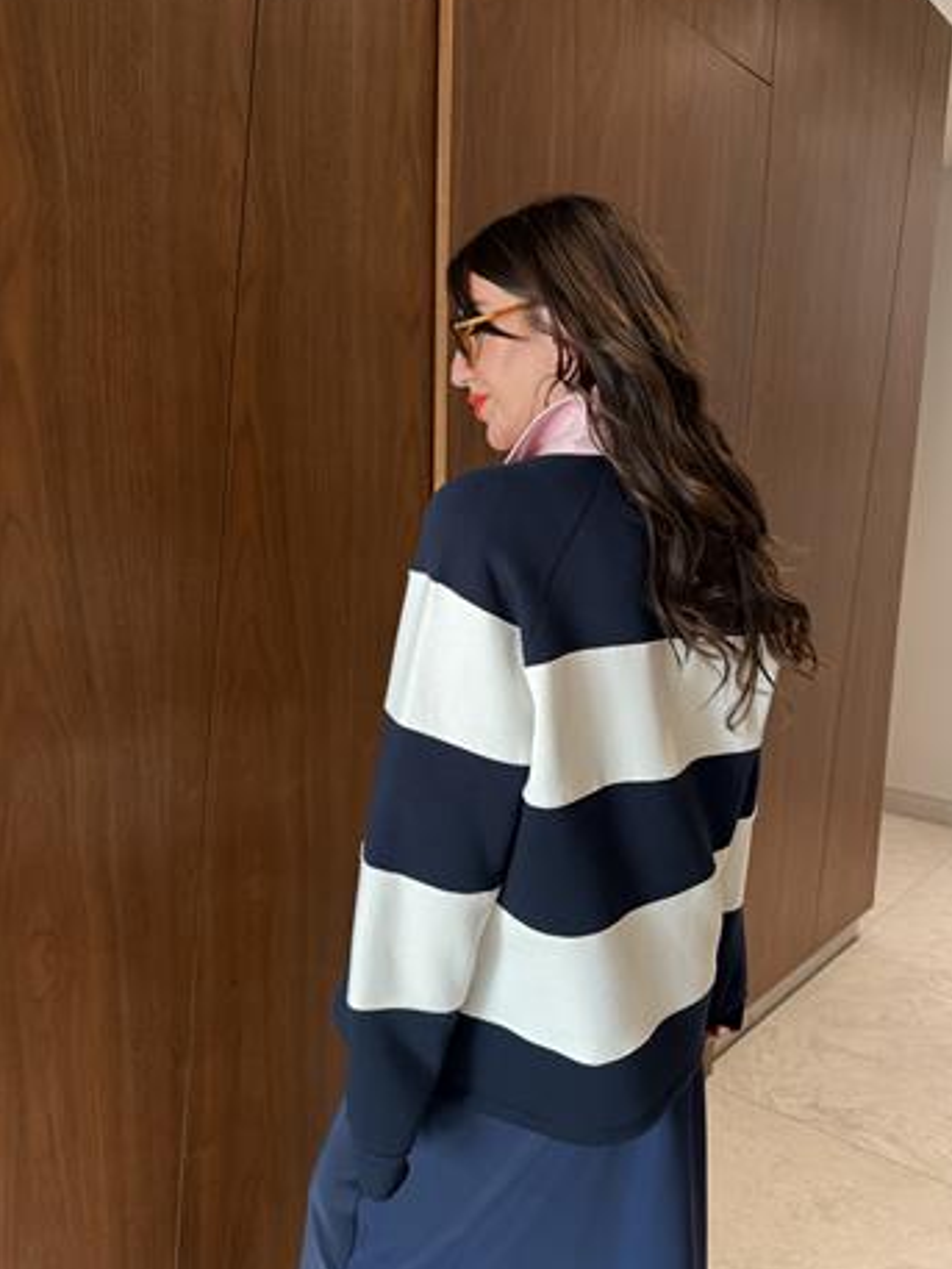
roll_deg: -3.2
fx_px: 1026
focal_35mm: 28
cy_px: 654
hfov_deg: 49.6
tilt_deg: -9.4
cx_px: 552
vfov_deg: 63.4
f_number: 1.78
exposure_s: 1/50
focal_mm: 6.76
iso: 250
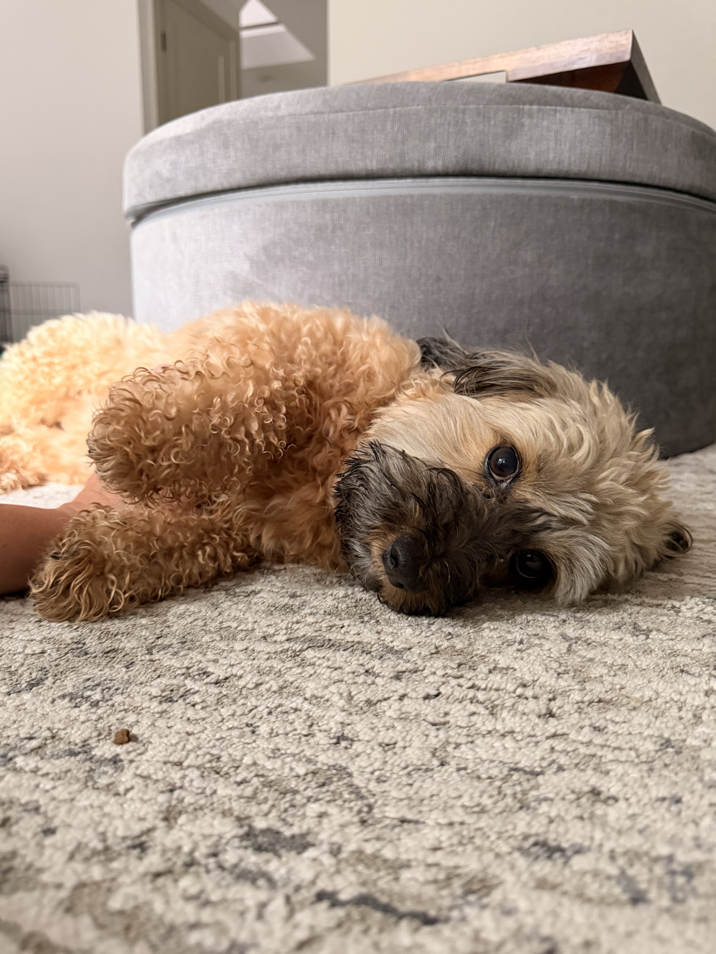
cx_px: 358
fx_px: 662
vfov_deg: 71.6
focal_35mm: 24
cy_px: 477
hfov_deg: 56.8
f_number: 1.78
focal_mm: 6.76
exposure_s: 1/60
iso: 800
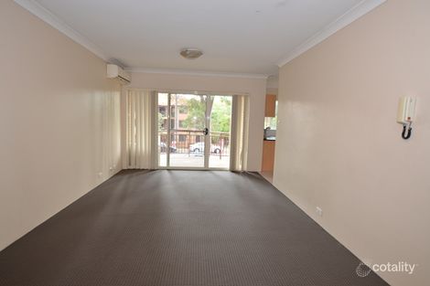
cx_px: 215
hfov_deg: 85.4
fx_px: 233
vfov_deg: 63.2
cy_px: 143
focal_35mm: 20
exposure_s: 1/4
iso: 100
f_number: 5
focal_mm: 13
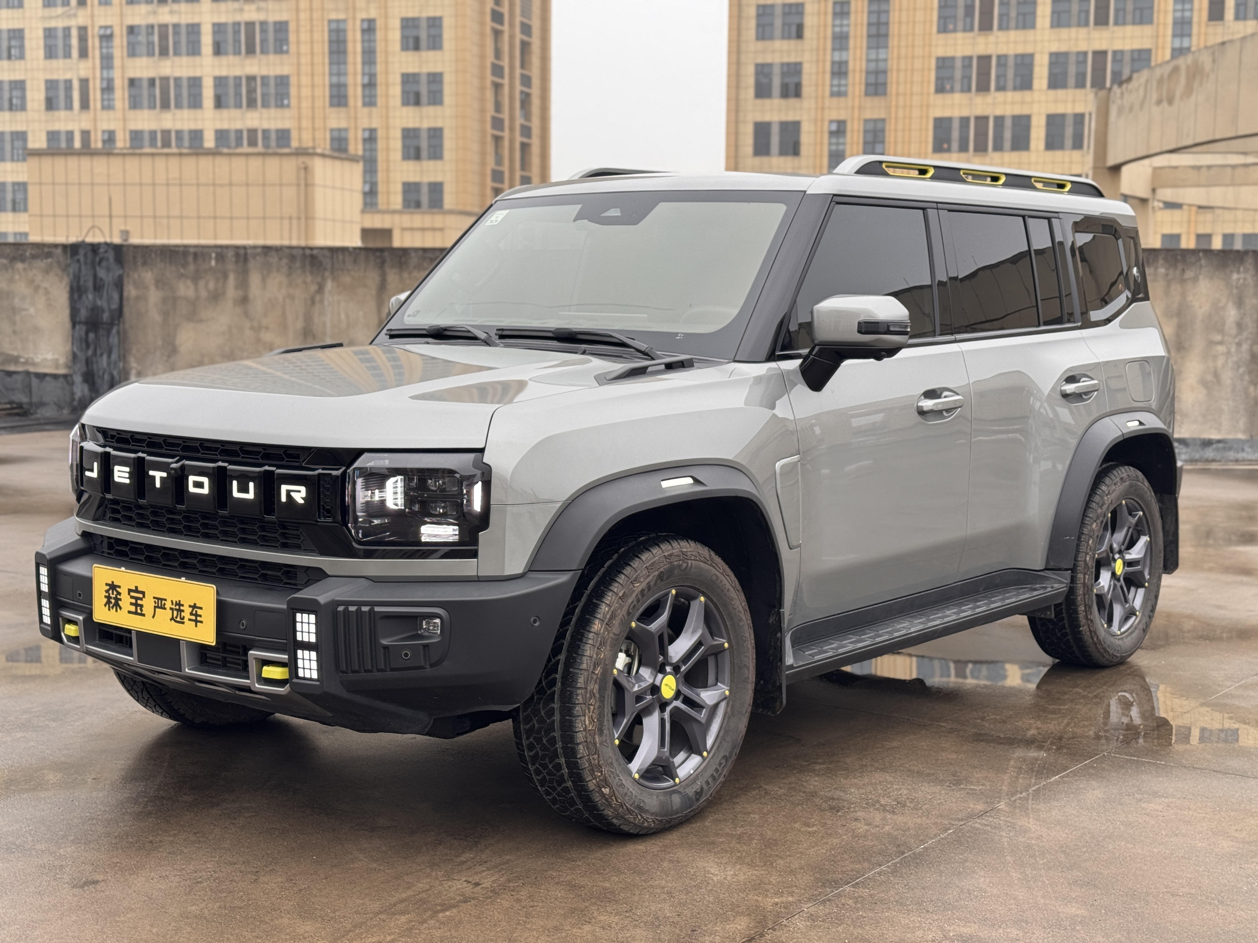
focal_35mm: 48
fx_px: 1744
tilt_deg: -6.0
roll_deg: -0.5
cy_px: 472
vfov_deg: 30.3
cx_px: 629
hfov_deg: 39.7
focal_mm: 6.76
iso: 64
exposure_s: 1/269
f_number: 1.78
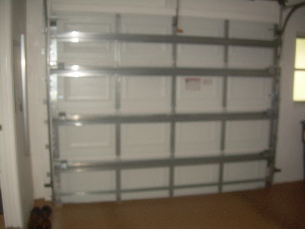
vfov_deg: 37.7
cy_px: 114
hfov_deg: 49.0
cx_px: 152
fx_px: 335
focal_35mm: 38
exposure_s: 1/60
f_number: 2.8
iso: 92
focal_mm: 6.3
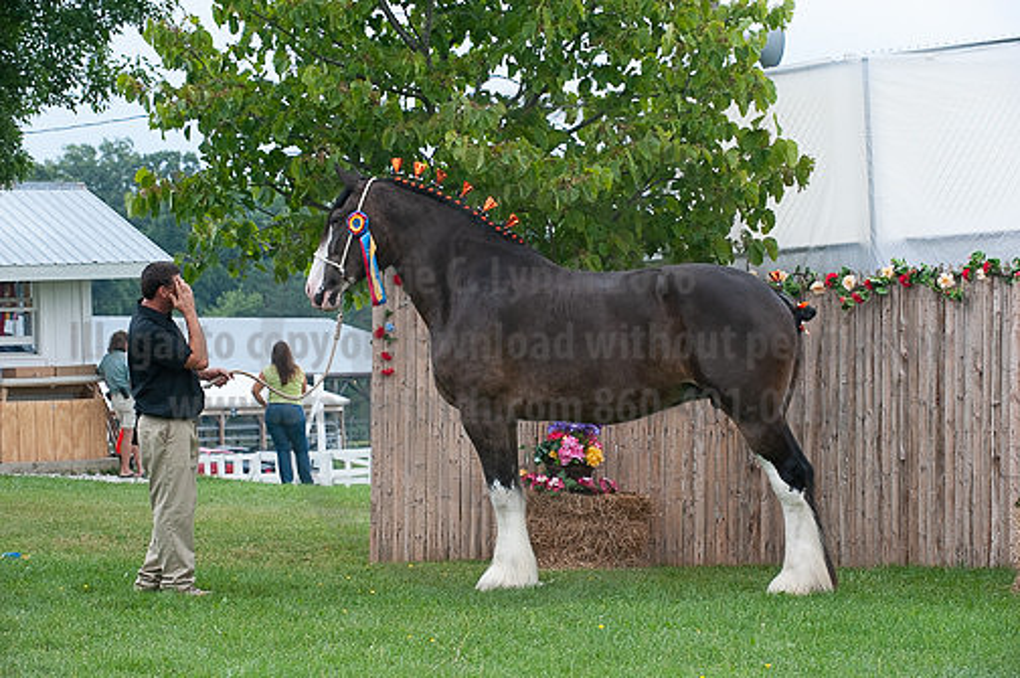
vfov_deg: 10.9
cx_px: 510
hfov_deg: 16.4
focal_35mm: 125
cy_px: 339
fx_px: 3538
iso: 1800
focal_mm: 125
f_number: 5.6
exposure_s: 1/1000
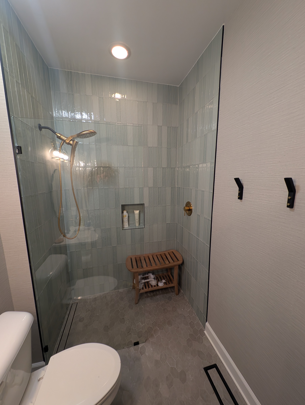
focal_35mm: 12
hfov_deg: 94.6
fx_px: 141
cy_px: 202
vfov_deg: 110.5
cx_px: 152
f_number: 1.95
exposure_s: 1/40
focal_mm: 2.23
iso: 96
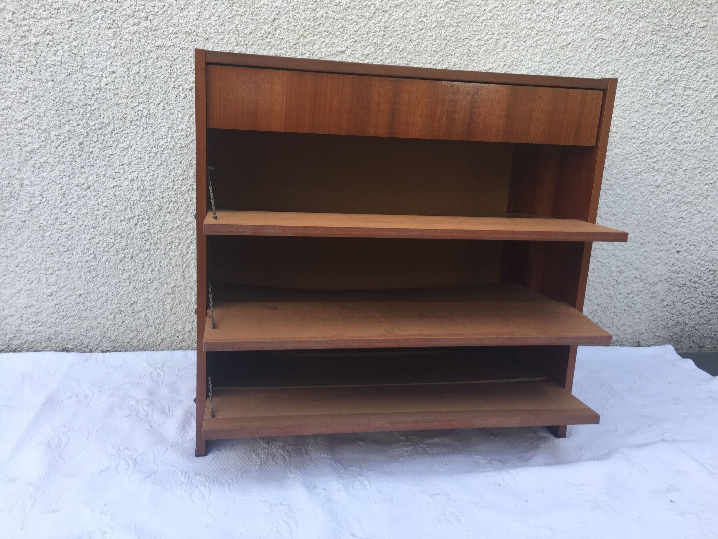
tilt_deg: -15.5
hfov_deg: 61.7
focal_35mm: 29
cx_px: 359
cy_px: 270
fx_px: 602
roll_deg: -5.3
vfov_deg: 48.2
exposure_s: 1/244
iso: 32
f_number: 2.2
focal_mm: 4.15
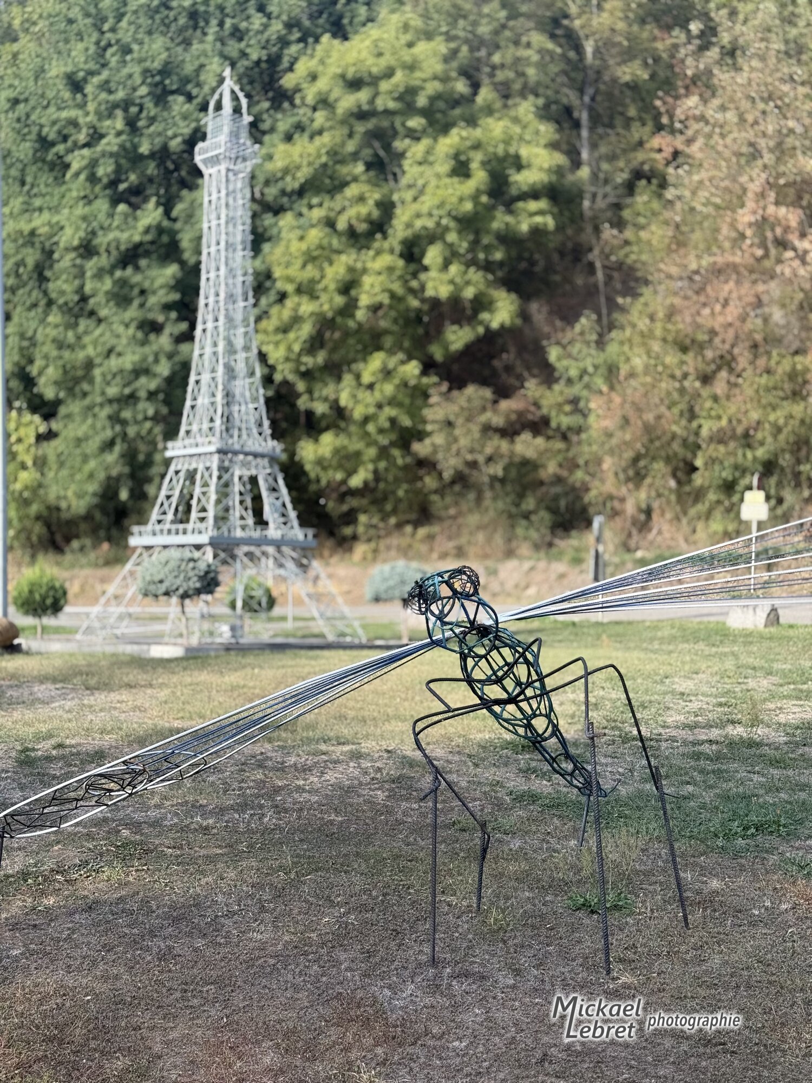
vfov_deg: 39.7
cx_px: 406
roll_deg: -0.8
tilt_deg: +3.4
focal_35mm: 48
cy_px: 542
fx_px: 1501
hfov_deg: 30.3
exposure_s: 1/1149
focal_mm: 6.76
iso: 64
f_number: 1.78
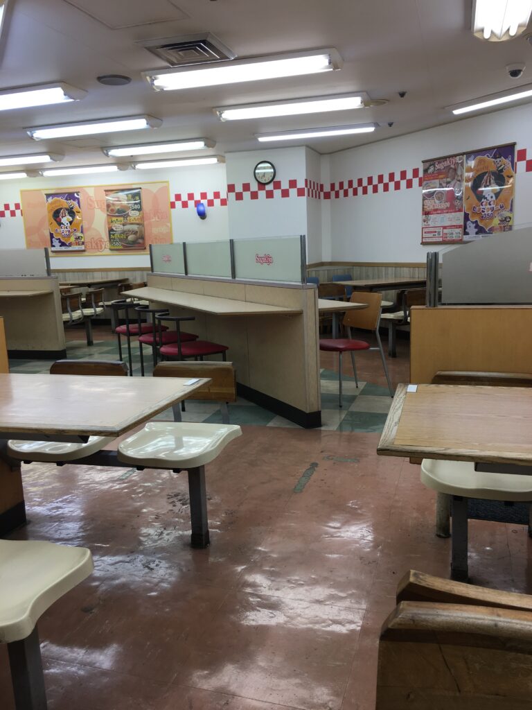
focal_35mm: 29
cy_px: 355
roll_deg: +1.6
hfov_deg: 48.2
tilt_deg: -9.3
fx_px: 594
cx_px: 266
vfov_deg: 61.7
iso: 25
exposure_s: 1/60
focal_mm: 4.15
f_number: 2.2
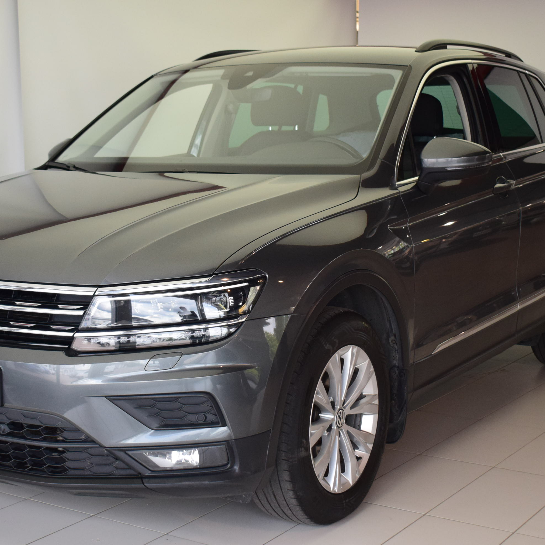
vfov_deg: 27.7
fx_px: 1104
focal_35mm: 62
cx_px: 227
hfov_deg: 27.7
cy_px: 272
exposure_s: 1/640
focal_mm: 32
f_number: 4.5
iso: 1600
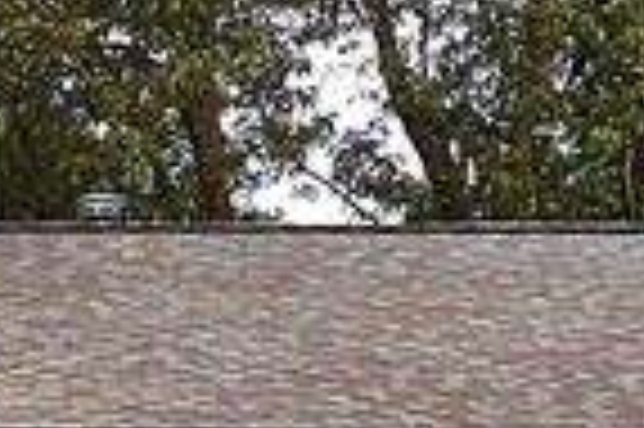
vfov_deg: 5.5
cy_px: 1223
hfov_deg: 8.0
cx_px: -937
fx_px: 4217
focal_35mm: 236
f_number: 5.6
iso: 100
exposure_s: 1/200
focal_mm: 31
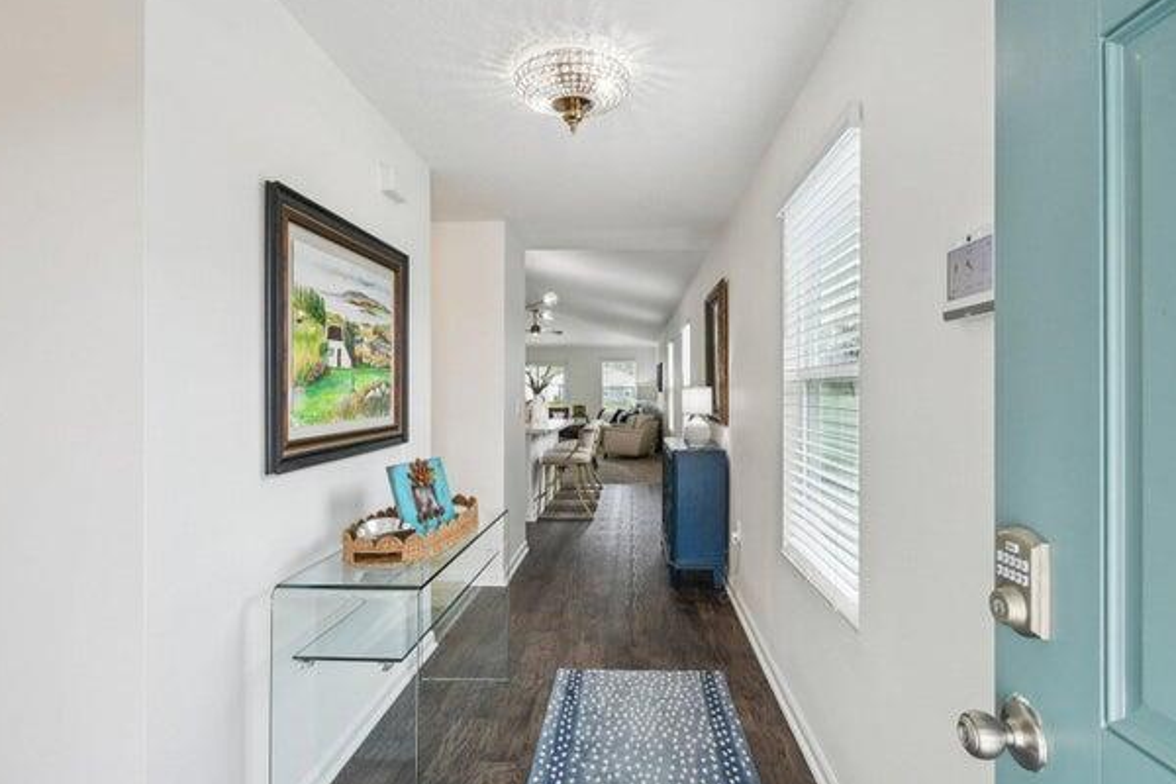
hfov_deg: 90.0
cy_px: 394
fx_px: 588
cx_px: 588
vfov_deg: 67.4
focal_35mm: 18
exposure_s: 1/30
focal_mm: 10
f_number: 8
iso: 400
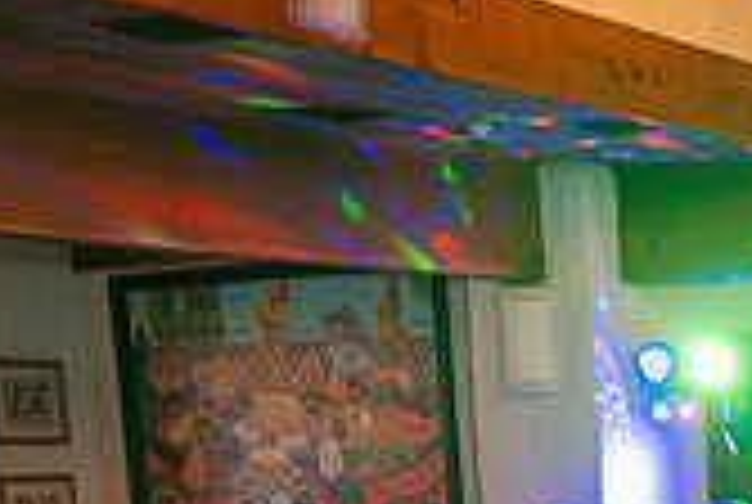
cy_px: 749
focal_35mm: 97
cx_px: 1108
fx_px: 2030
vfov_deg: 13.4
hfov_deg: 18.7
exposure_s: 1/125
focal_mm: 28
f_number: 2.8
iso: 800
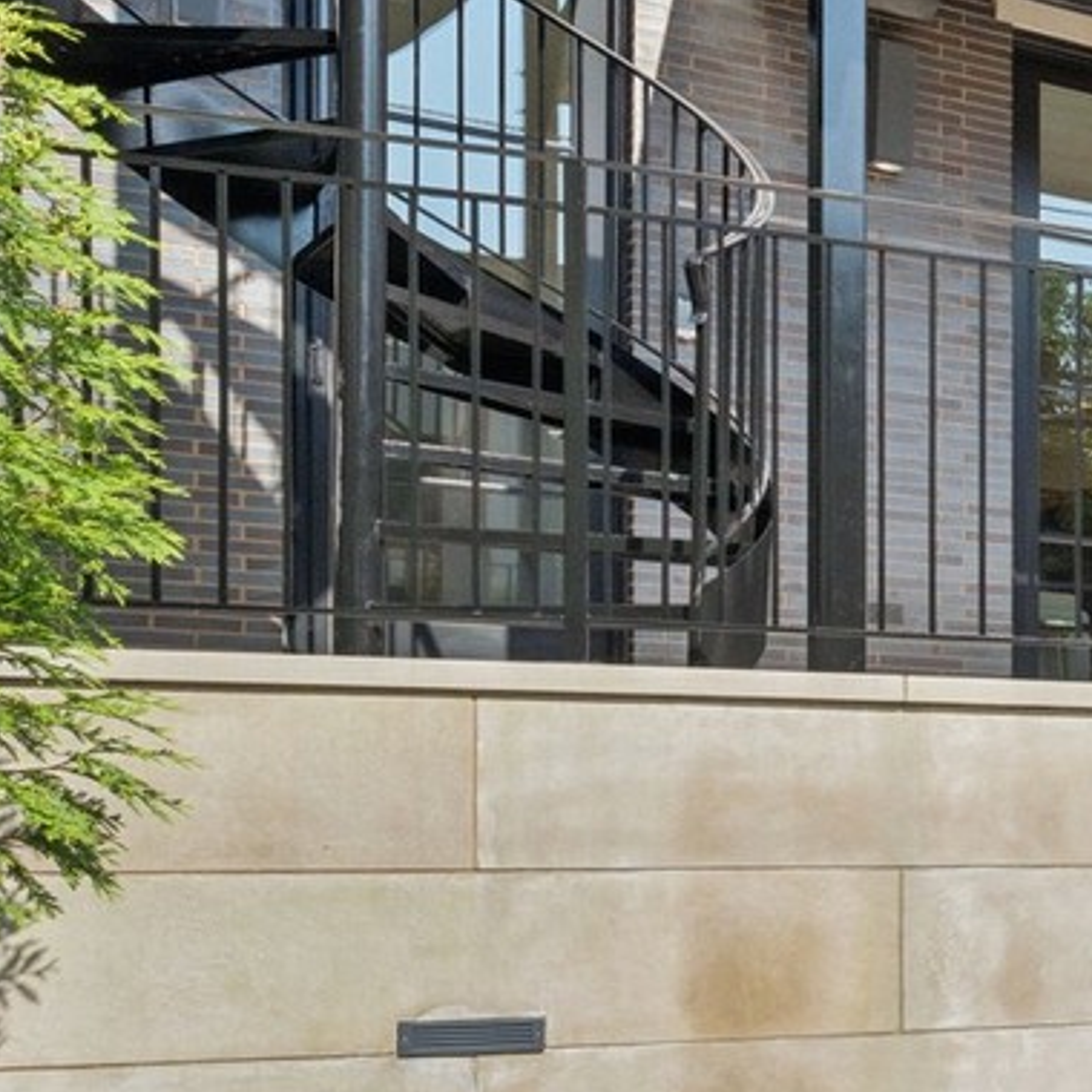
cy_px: 856
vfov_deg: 29.0
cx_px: 2138
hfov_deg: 19.1
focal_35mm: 58
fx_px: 2070
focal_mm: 16
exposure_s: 1/1250
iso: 320
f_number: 8
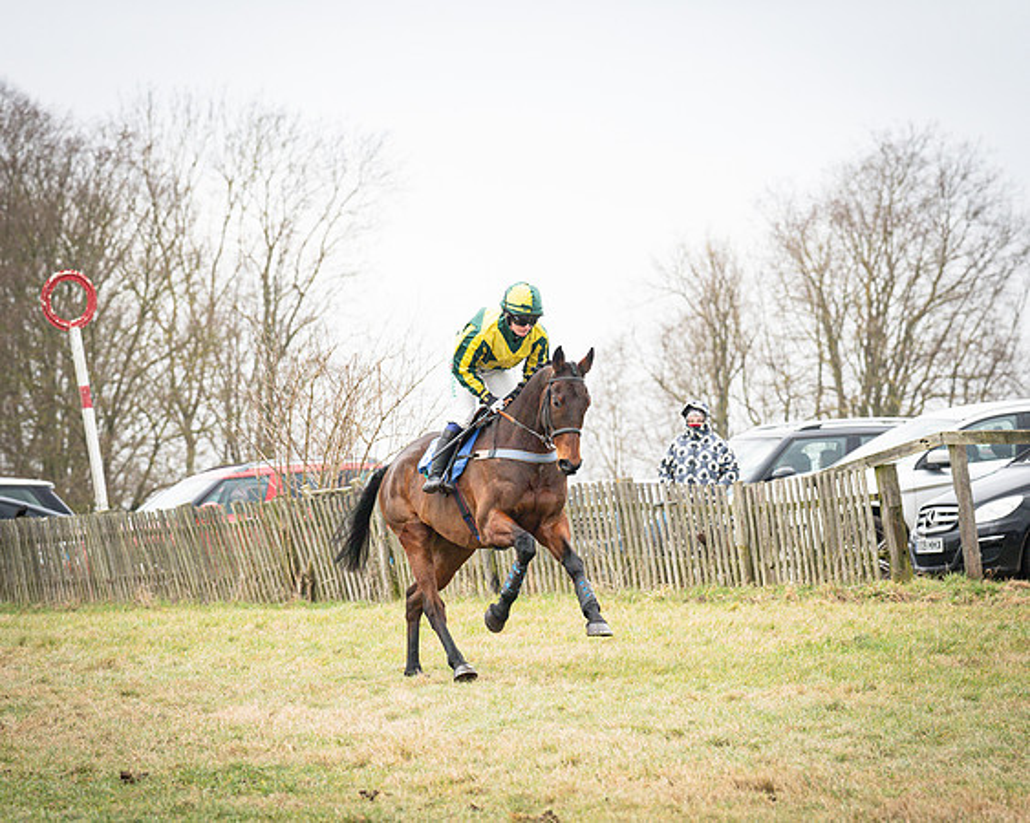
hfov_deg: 8.5
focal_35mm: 228
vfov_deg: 6.8
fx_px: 6936
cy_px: 412
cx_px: 515
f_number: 4.5
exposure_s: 1/1000
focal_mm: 135
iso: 500
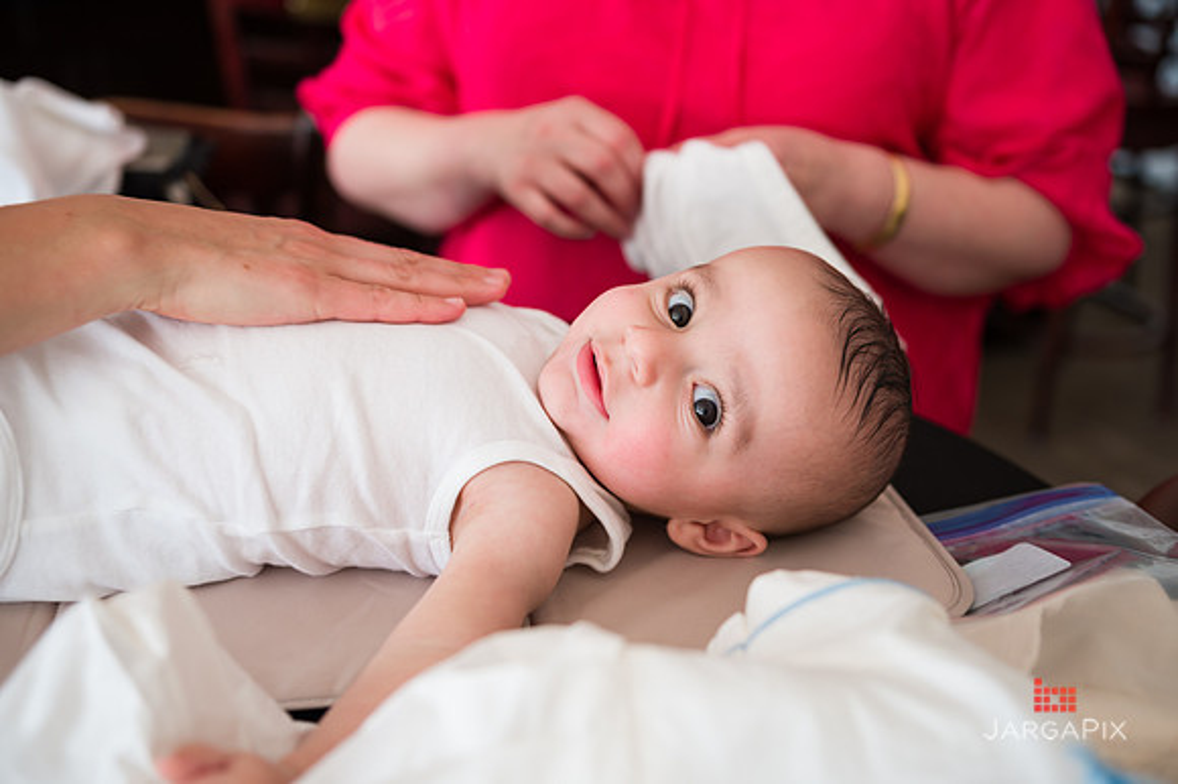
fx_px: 1373
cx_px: 589
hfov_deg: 46.4
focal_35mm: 42
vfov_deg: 31.9
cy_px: 392
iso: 320
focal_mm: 42
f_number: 3.2
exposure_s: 1/250
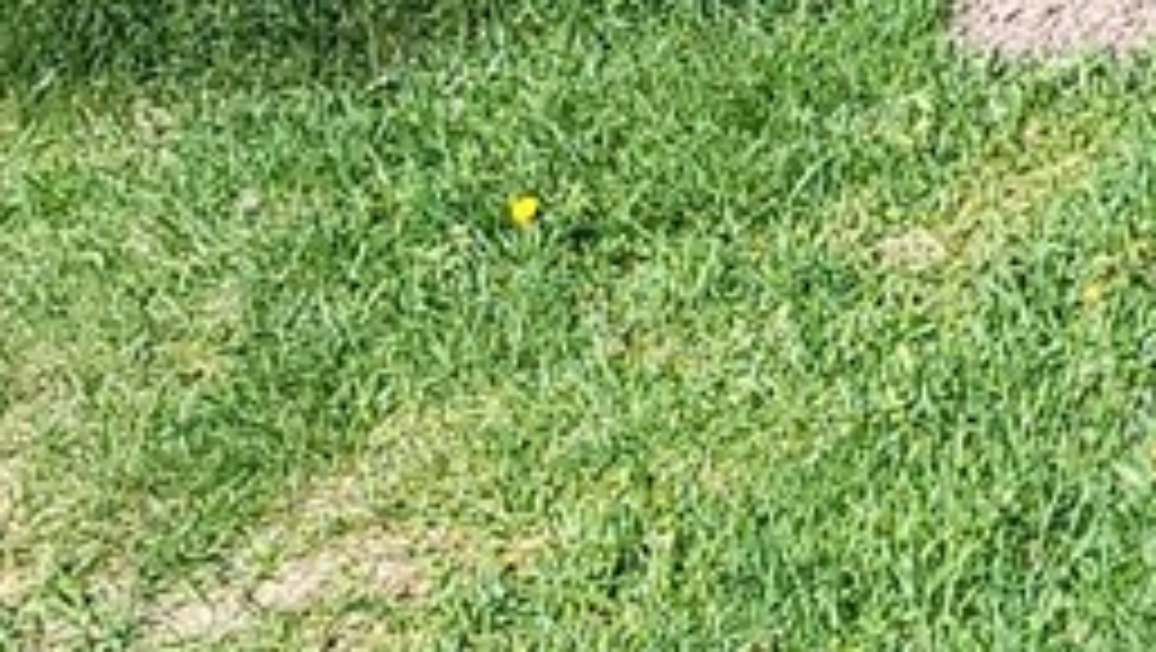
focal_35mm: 208
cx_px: 3558
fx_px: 6380
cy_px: -2091
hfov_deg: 8.5
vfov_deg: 5.1
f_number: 1.8
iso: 16
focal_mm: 6.7
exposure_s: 1/254
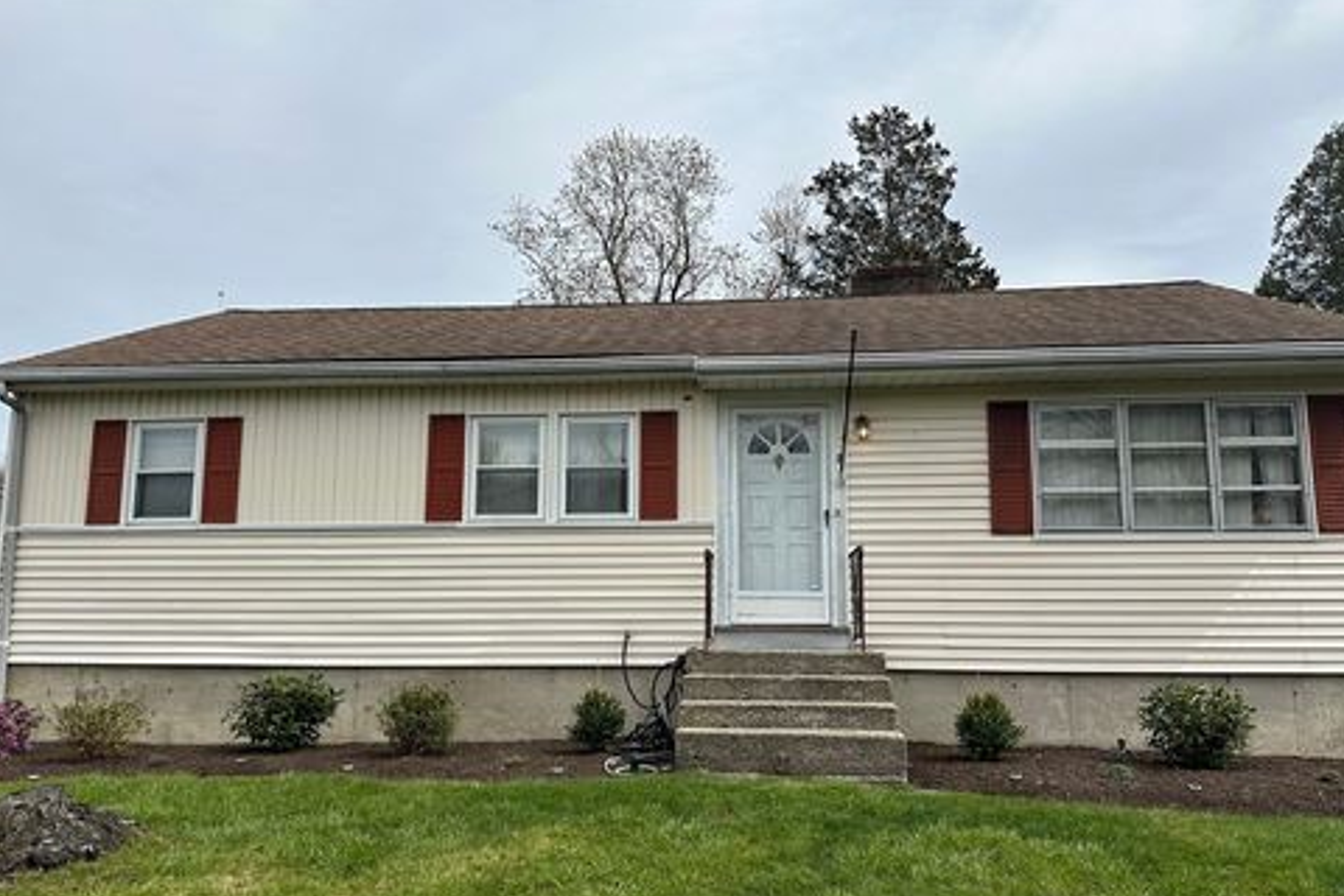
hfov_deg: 69.4
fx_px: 971
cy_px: 511
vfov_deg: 49.4
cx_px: 672
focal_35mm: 26
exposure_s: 1/6211
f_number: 1.78
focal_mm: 6.86
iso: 80
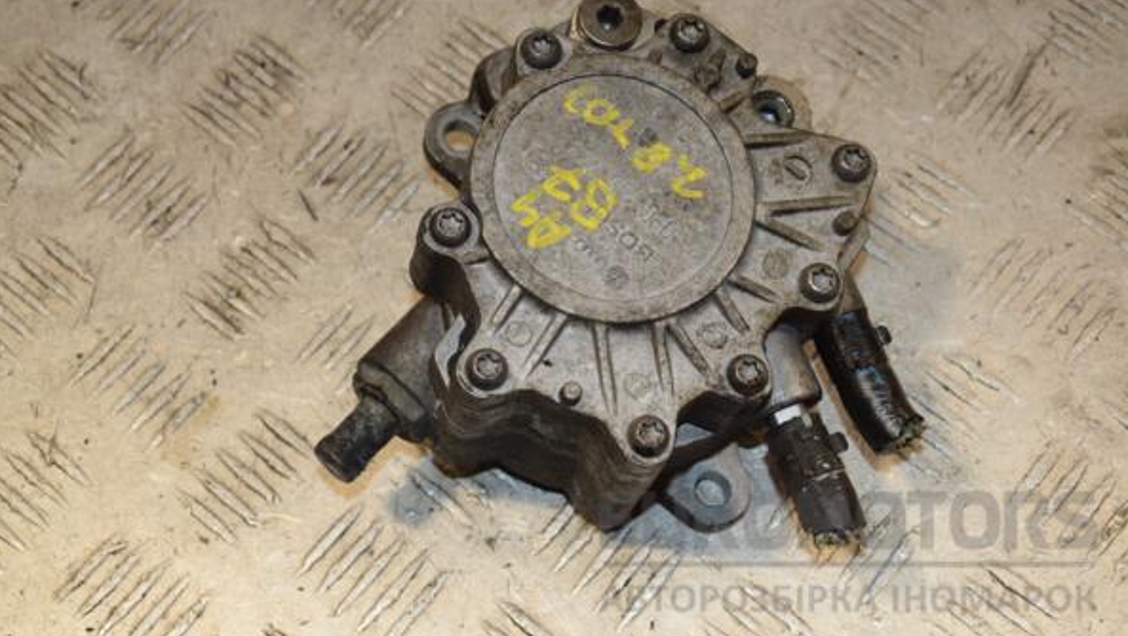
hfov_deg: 29.5
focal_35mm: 72
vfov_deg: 16.9
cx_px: 563
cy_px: 267
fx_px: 2140
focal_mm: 45
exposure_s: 1/200
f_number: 8
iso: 800
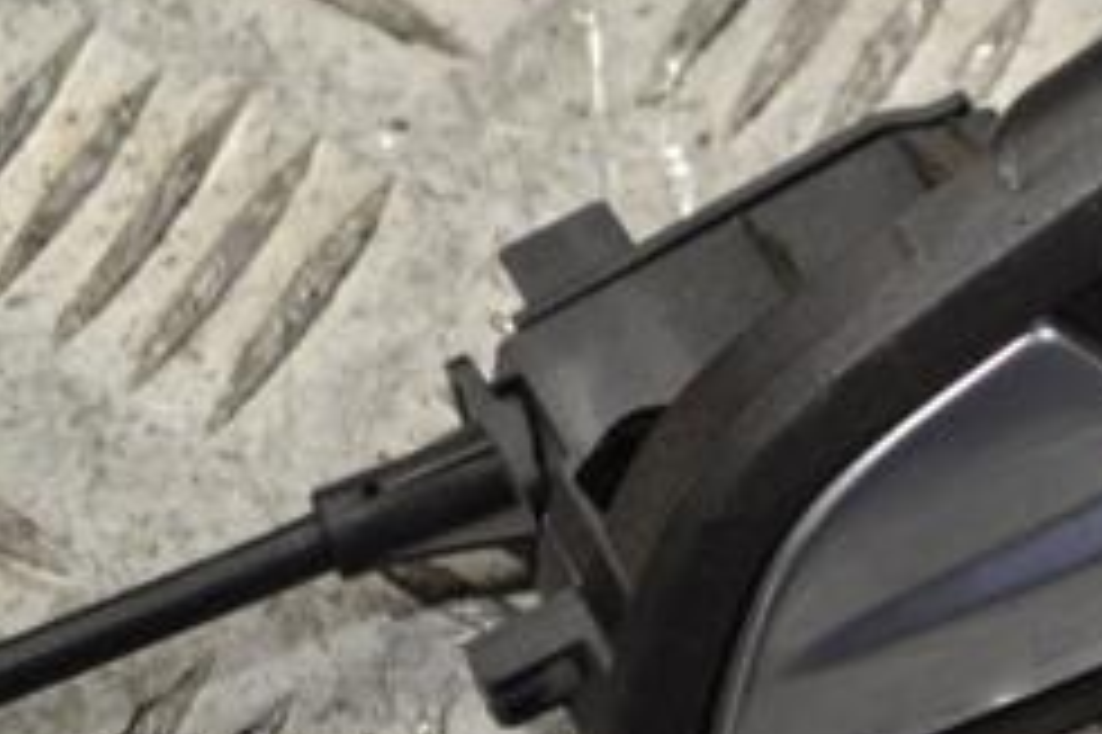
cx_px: 1187
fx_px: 6186
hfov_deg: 10.1
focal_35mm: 202
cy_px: 117
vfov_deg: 6.8
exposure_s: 1/80
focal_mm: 55
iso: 400
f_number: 5.6
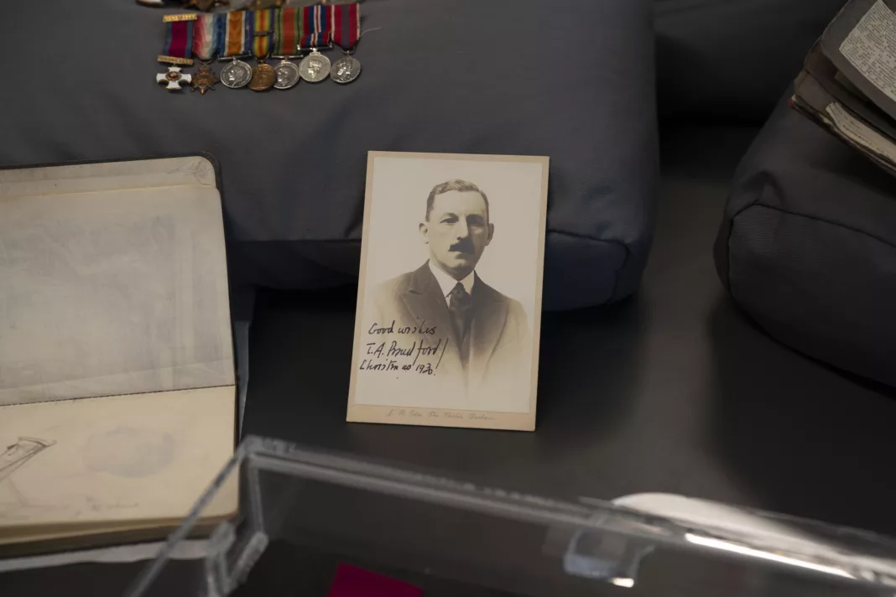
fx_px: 1244
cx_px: 448
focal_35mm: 50
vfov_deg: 27.0
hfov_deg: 39.6
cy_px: 298
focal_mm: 50
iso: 400
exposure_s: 1/160
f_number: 2.8
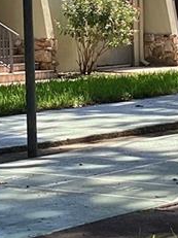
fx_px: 1105
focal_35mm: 161
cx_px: 54
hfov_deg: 9.2
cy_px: -98
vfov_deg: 11.8
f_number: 2.4
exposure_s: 1/318
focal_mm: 3.3
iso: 25
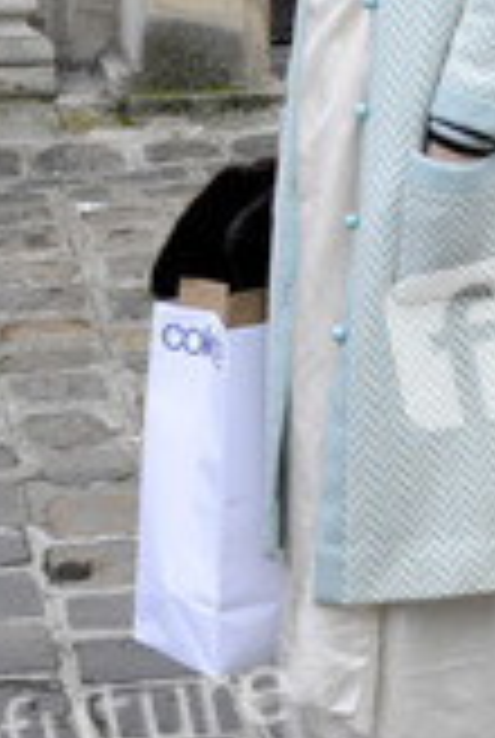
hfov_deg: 14.5
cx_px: 209
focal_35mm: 95
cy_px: 99
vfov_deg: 21.0
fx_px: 1951
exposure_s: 1/1250
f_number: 4
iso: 1600
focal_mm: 26
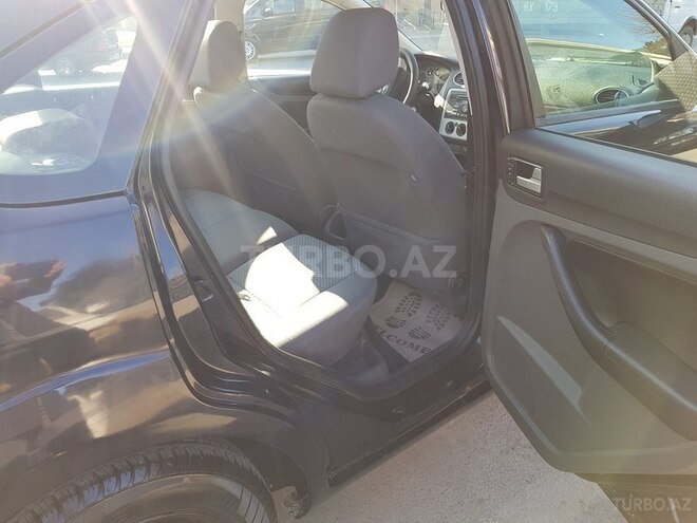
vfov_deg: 53.1
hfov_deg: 67.3
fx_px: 524
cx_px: 348
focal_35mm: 26
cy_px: 262
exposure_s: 1/181
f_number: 1.7
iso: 40
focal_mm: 4.2
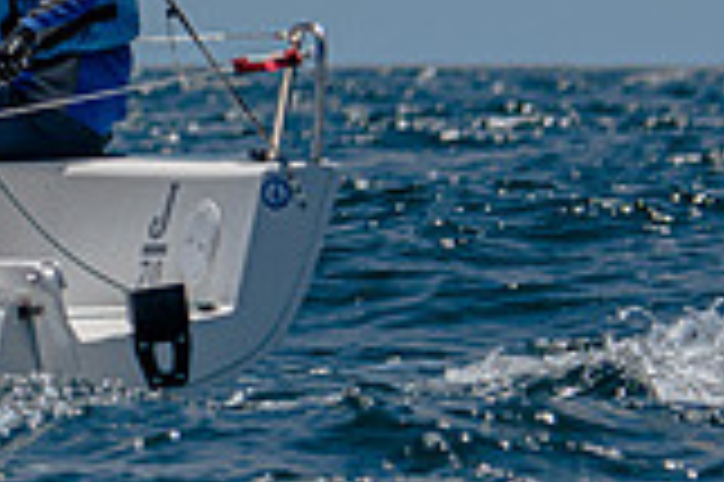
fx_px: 28930
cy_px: -16
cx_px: -554
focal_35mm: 1440
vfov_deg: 1.0
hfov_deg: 1.4
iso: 200
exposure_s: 1/2000
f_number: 5.3
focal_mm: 220
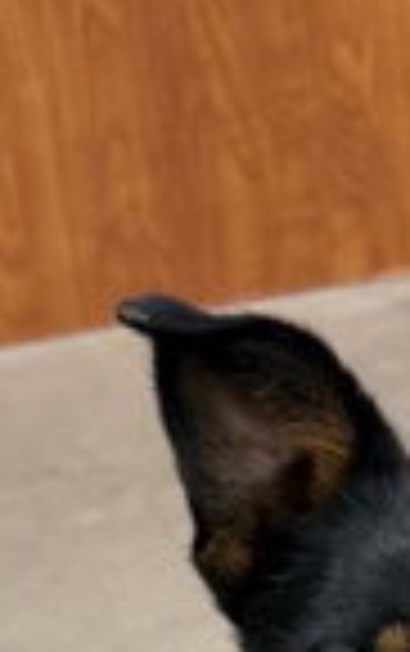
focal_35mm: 117
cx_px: 424
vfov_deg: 15.4
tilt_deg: -38.0
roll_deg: +2.9
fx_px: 2086
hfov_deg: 11.1
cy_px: 1171
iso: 200
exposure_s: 1/121
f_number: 1.78
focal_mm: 6.76
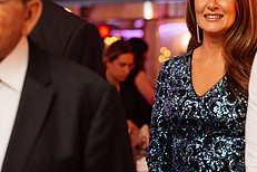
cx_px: 198
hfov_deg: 11.6
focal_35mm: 176
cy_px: 75
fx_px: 1256
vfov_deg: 7.8
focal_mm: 70
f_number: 2.8
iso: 2500
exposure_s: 1/200
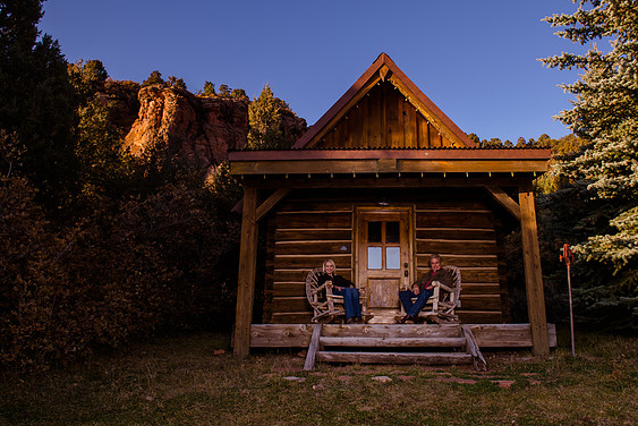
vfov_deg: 46.4
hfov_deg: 65.3
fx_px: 496
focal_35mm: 28
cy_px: 187
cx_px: 352
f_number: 8
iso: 640
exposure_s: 1/200
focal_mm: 24
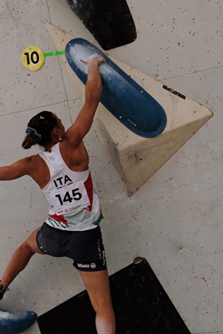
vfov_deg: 21.6
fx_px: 872
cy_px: 215
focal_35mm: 94
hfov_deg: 14.3
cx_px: -16
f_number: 11
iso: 400
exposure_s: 1/200
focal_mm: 26
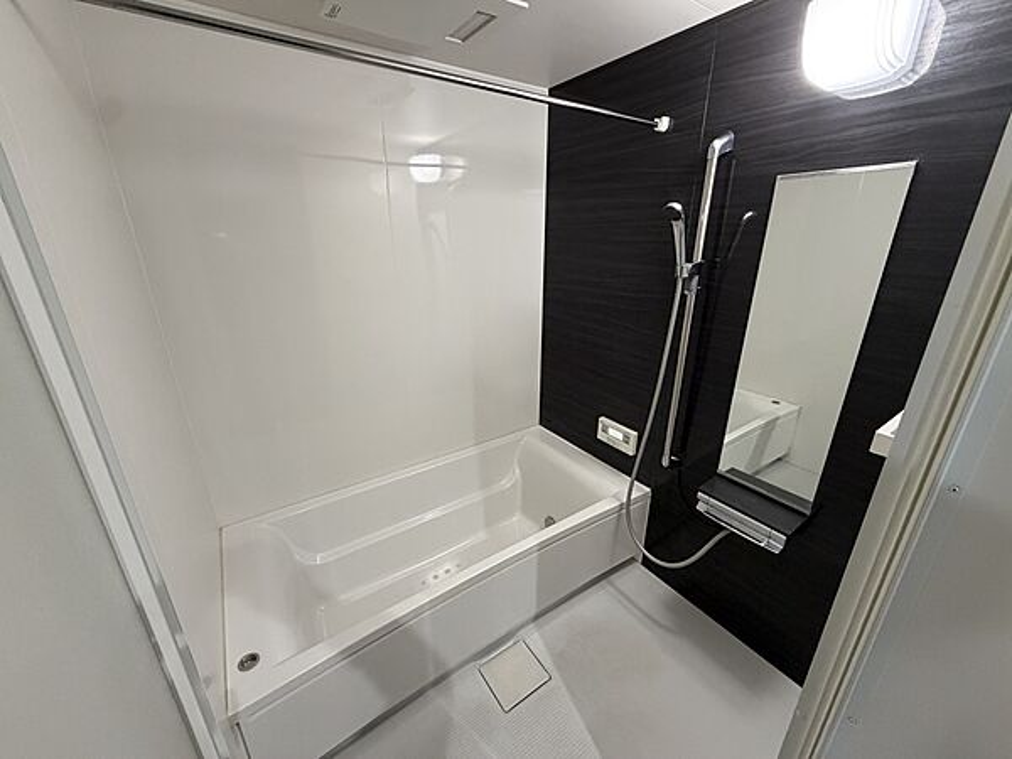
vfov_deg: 85.7
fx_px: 409
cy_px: 380
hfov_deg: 102.1
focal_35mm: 14
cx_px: 506
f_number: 2.2
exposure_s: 1/60
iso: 400
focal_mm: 2.22
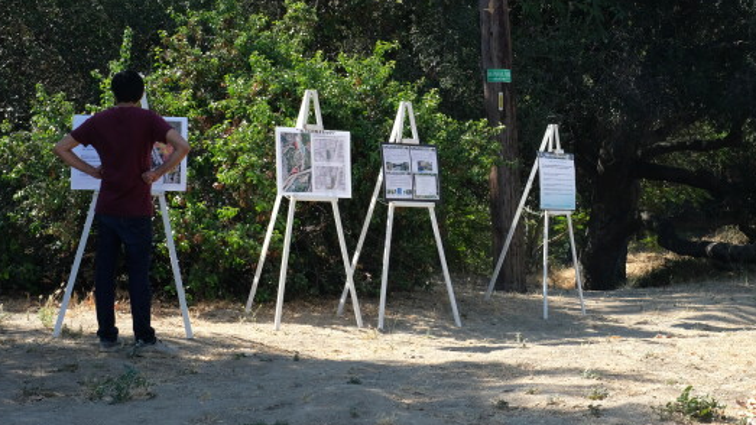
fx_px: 1684
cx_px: 506
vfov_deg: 14.3
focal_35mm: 84
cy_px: 49
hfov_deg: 25.2
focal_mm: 35
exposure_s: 1/500
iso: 800
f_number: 8
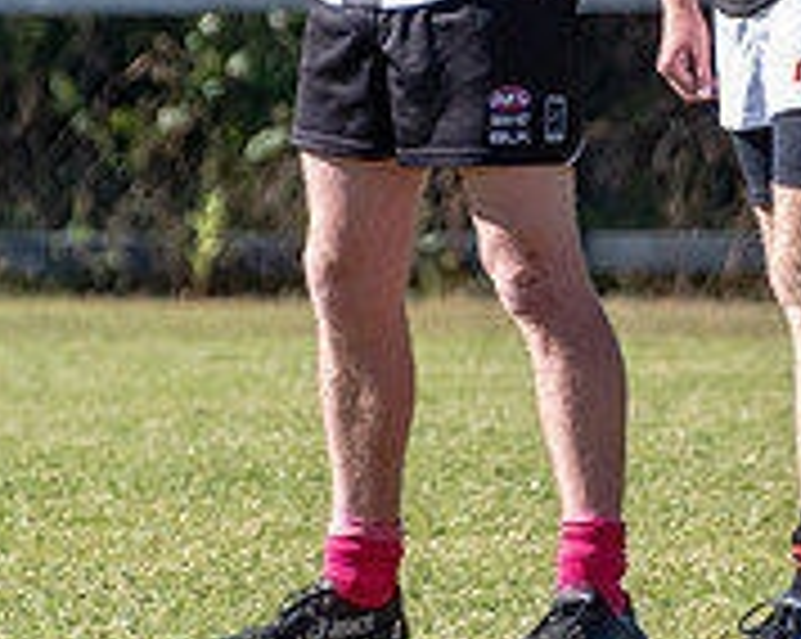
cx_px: 672
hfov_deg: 0.9
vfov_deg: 0.8
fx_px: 48782
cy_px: -39
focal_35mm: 2060
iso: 800
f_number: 7.1
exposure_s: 1/1250
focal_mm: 400
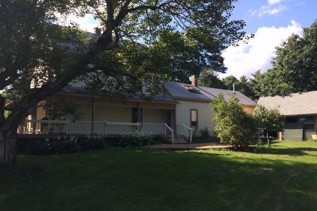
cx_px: 155
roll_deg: +2.3
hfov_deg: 60.3
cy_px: 94
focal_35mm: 31
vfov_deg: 42.3
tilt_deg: +8.2
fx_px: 273
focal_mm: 4.15
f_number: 2.2
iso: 32
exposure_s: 1/933
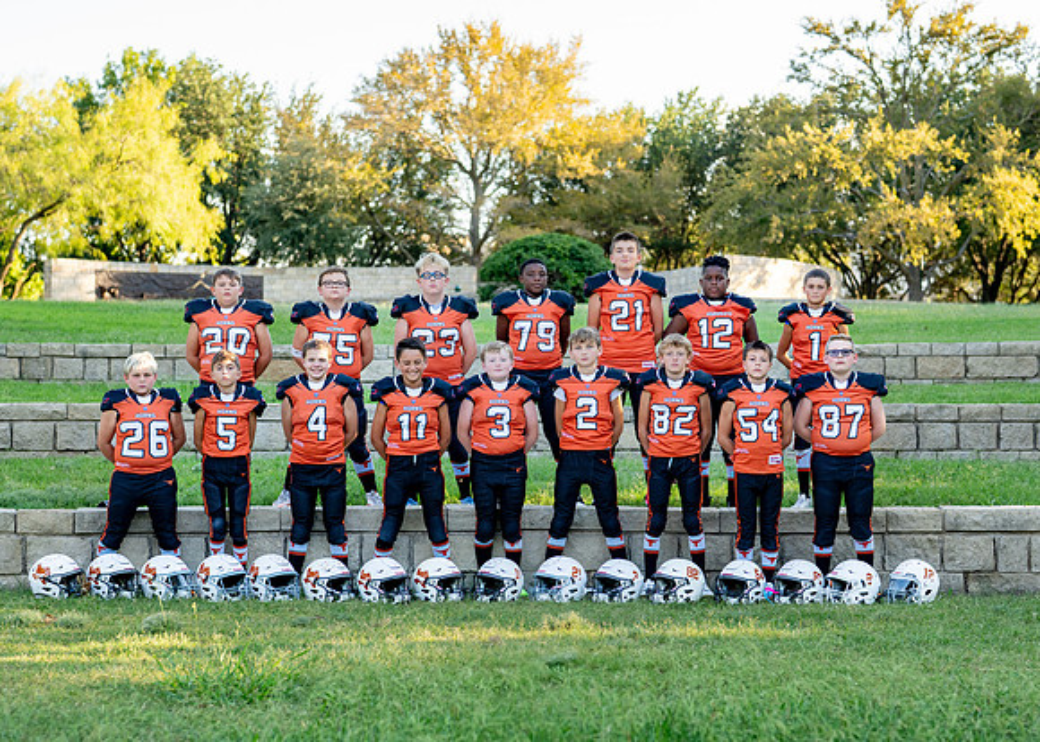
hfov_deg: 27.3
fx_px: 2141
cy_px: 412
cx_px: 523
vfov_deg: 19.7
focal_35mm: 72
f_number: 2.2
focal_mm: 50
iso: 200
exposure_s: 1/500
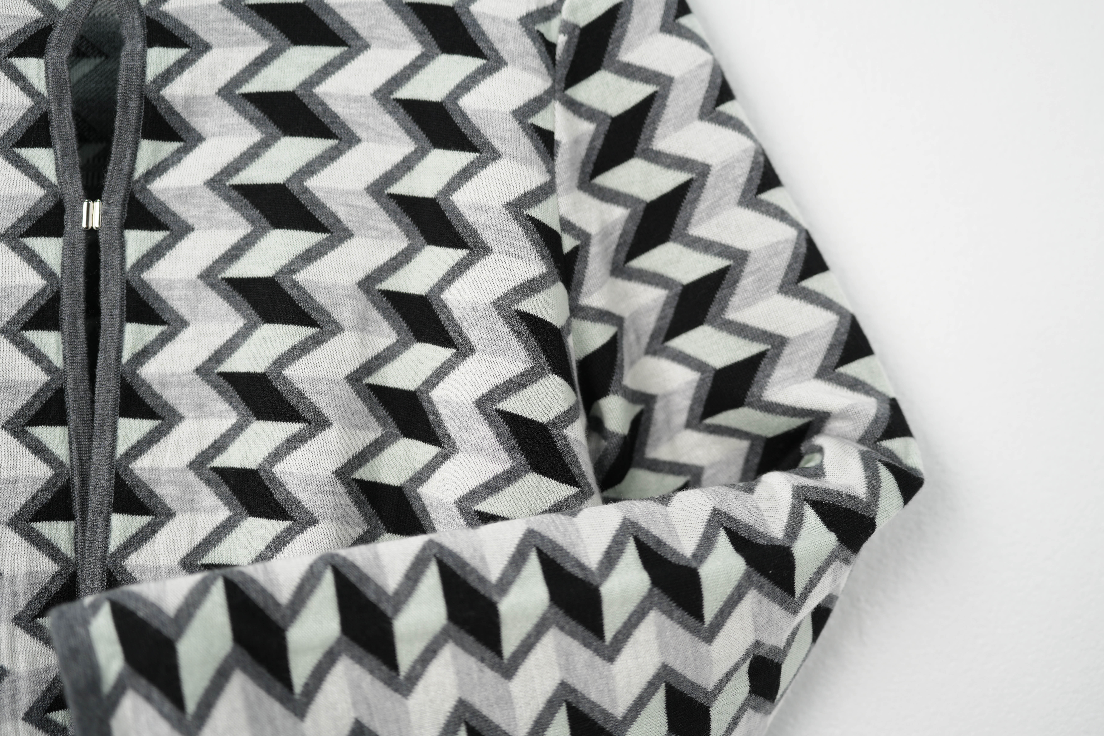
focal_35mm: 38
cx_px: 552
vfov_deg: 35.1
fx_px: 1165
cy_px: 368
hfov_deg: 50.7
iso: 100
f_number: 2.8
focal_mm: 38
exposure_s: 1/80
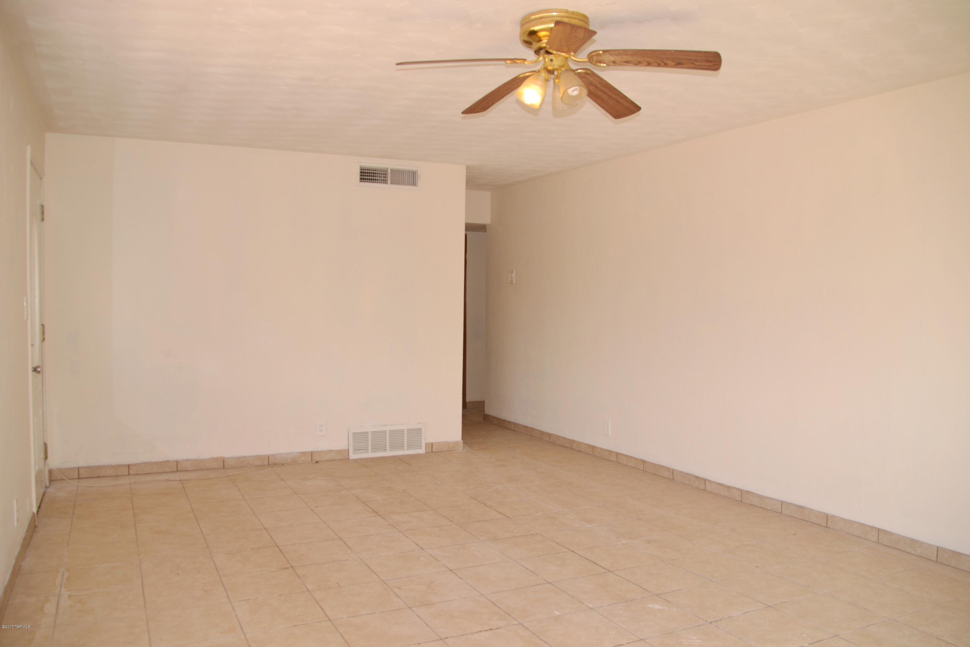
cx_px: 485
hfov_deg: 67.4
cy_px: 324
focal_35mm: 27
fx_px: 727
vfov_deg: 47.9
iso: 100
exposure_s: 1/125
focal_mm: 18
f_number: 3.5
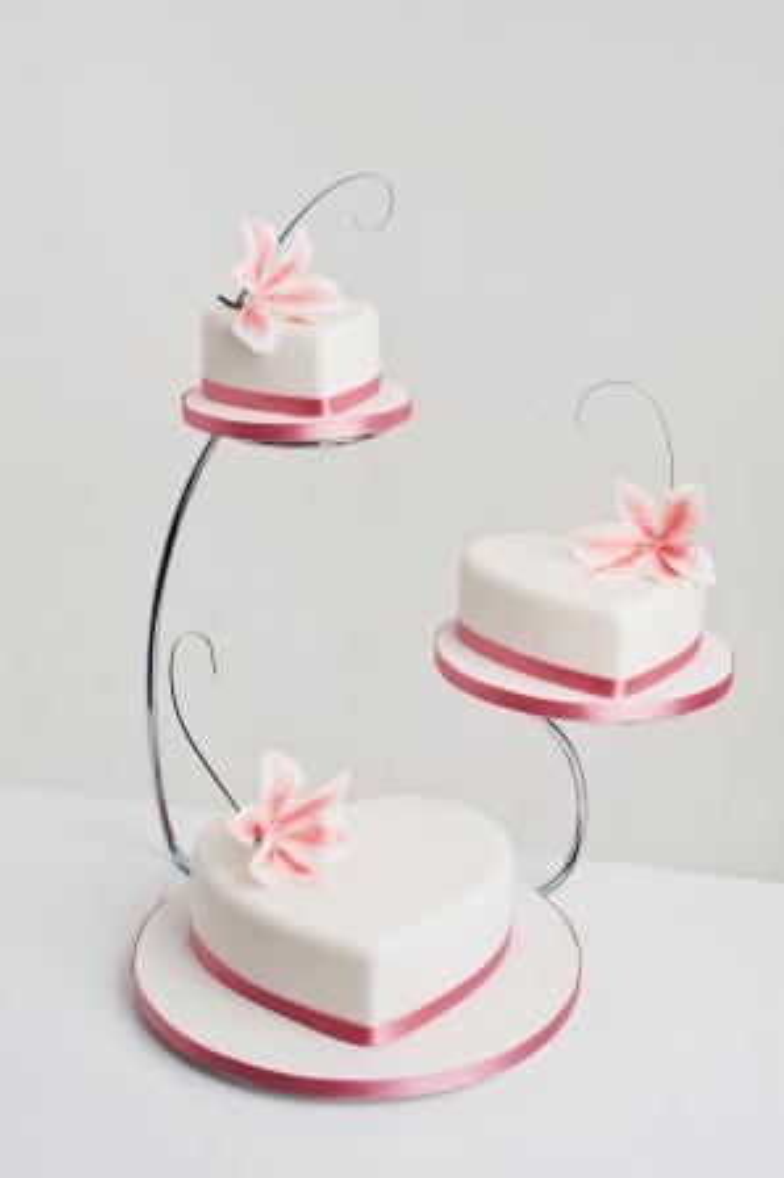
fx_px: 1701
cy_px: 589
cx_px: 392
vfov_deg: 38.2
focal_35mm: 52
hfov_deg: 26.0
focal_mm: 52
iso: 200
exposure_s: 1/125
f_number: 8
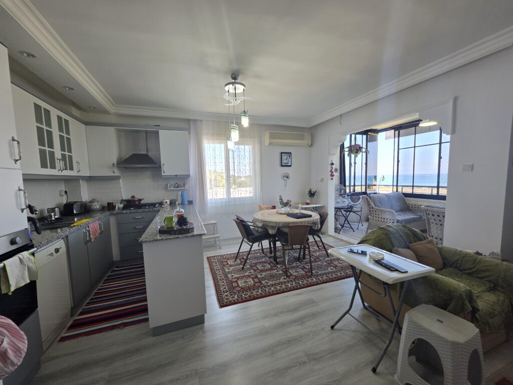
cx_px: 256
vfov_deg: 89.9
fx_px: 193
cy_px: 192
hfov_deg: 106.2
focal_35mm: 13
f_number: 1.9
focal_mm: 2.2
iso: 50
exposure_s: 1/100
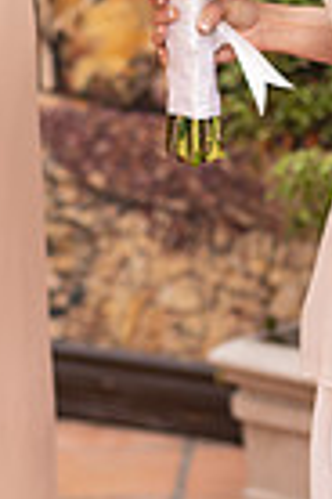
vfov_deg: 11.3
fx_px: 2476
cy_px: -29
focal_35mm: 179
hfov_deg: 7.6
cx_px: 397
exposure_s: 1/500
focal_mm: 55
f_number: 2.5
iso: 320
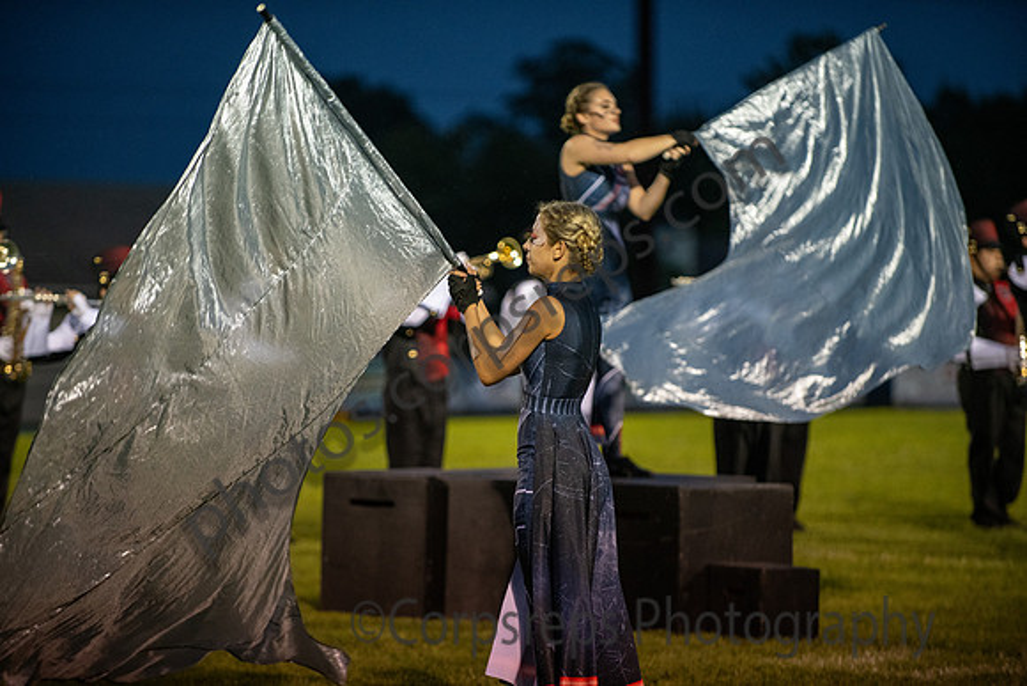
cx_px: 514
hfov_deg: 10.3
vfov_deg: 6.9
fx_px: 5707
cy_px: 343
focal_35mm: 200
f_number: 2.8
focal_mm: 200
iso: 2500
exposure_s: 1/500
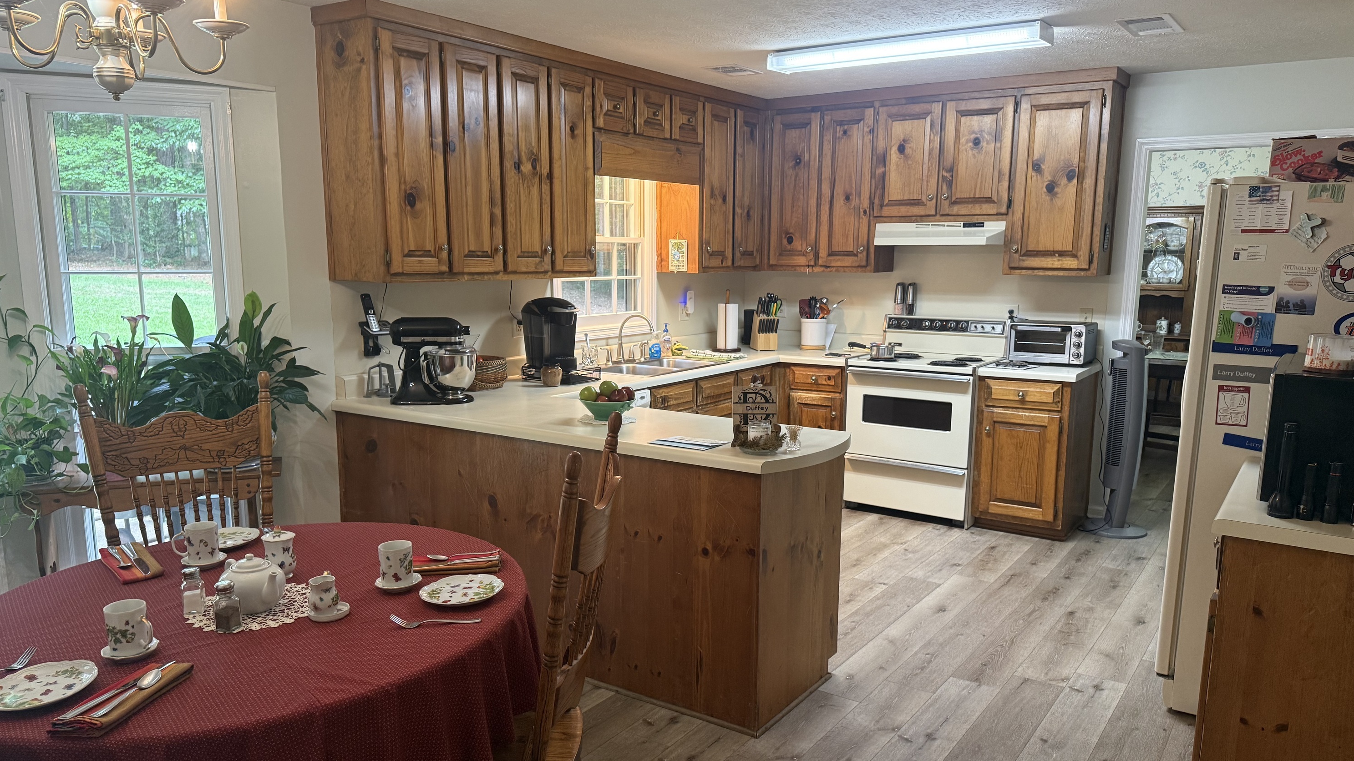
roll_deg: -0.4
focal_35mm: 27
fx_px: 969
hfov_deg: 69.9
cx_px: 690
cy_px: 418
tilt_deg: -11.0
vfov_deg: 42.8
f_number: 1.78
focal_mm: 6.76
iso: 250
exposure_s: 1/60
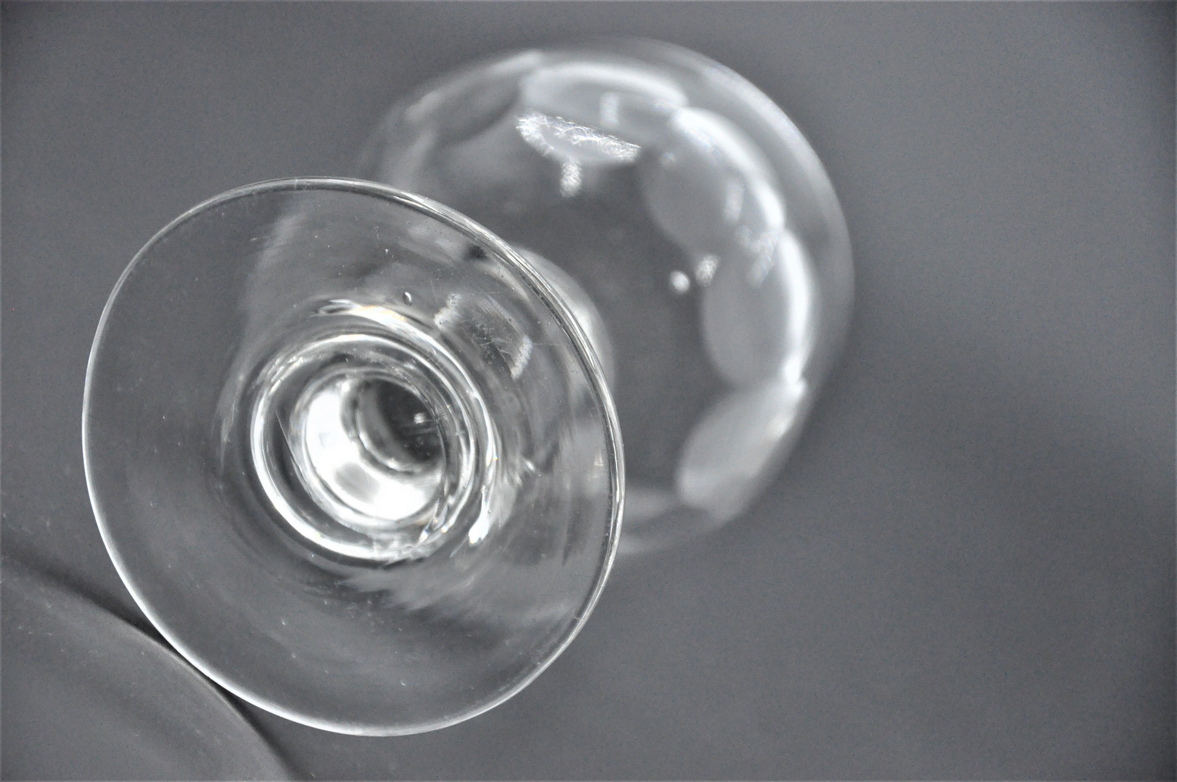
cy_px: 391
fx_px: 5143
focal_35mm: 158
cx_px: 588
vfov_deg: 8.7
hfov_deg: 13.1
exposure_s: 1/1250
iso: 3200
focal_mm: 105
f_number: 5.6
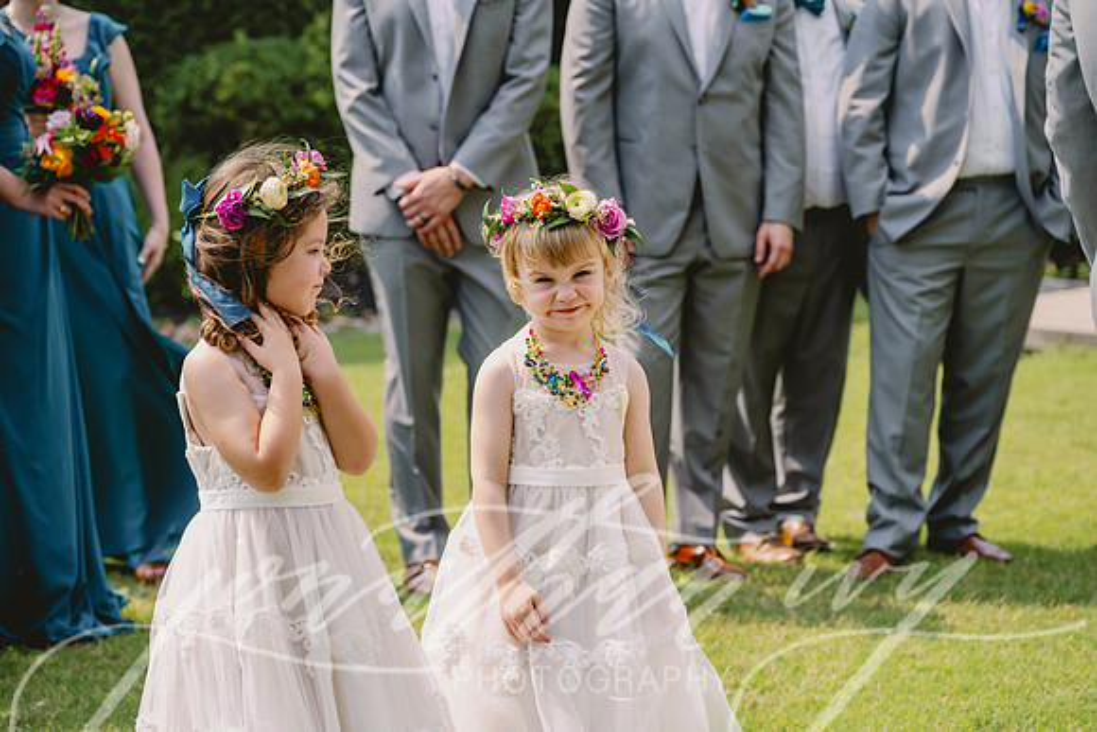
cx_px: 548
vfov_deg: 16.5
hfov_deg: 24.5
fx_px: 2530
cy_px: 366
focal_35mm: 83
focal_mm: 83
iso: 200
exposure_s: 1/1000
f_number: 4
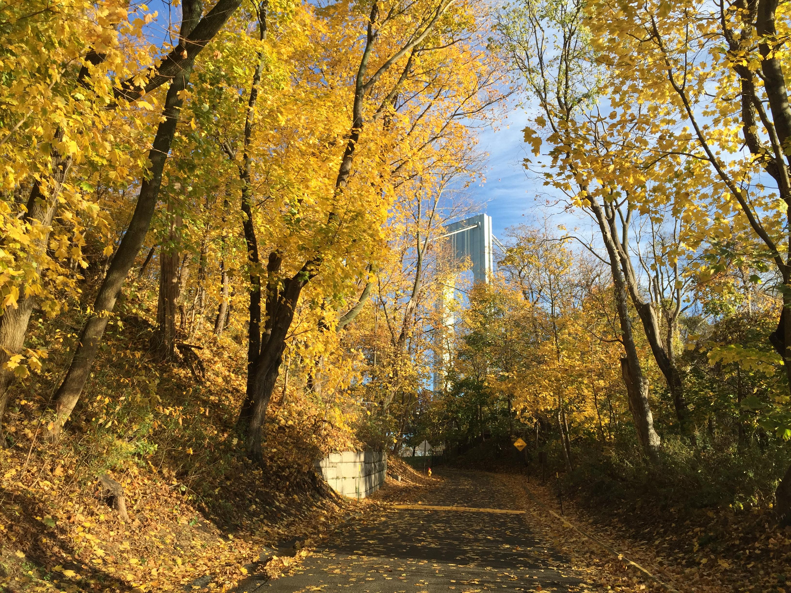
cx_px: 396
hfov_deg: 61.7
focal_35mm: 29
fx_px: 663
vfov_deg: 48.2
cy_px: 296
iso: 32
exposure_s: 1/514
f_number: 2.2
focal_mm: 4.15
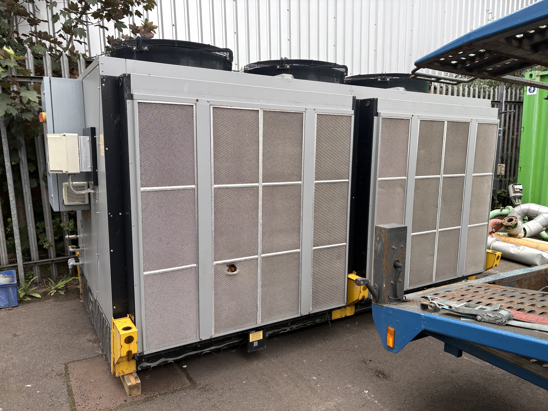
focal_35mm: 26
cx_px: 274
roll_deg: +1.8
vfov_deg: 53.1
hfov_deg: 67.3
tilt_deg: -9.0
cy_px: 206
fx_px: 412
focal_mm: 5.96
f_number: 1.6
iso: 50
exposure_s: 1/331
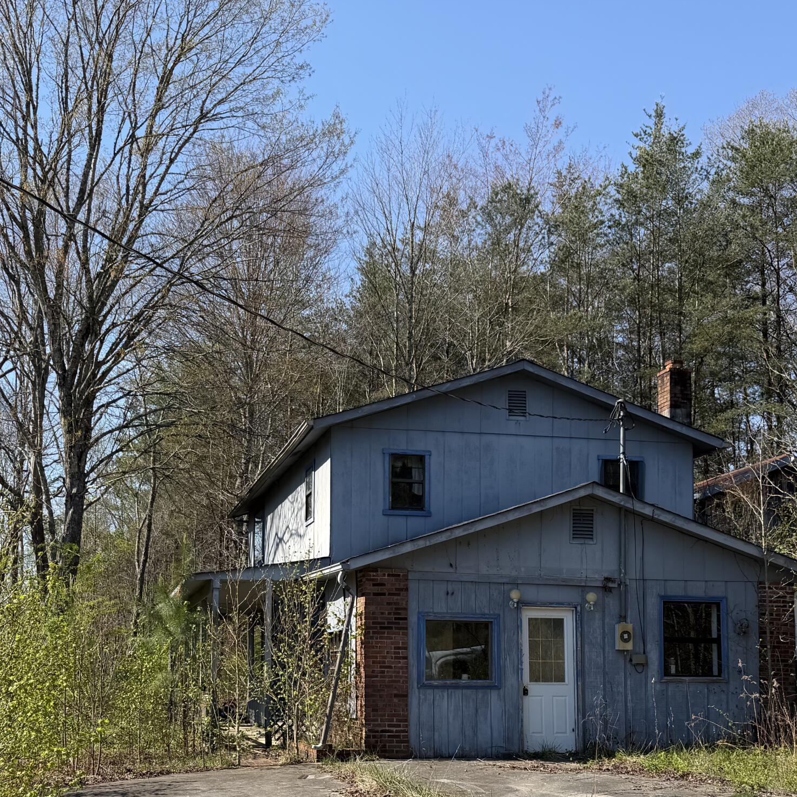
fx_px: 1120
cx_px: 310
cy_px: 603
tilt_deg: +5.0
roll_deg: +0.2
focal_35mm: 43
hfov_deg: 39.0
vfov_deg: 38.1
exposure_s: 1/3021
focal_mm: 6.76
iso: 80
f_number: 1.78
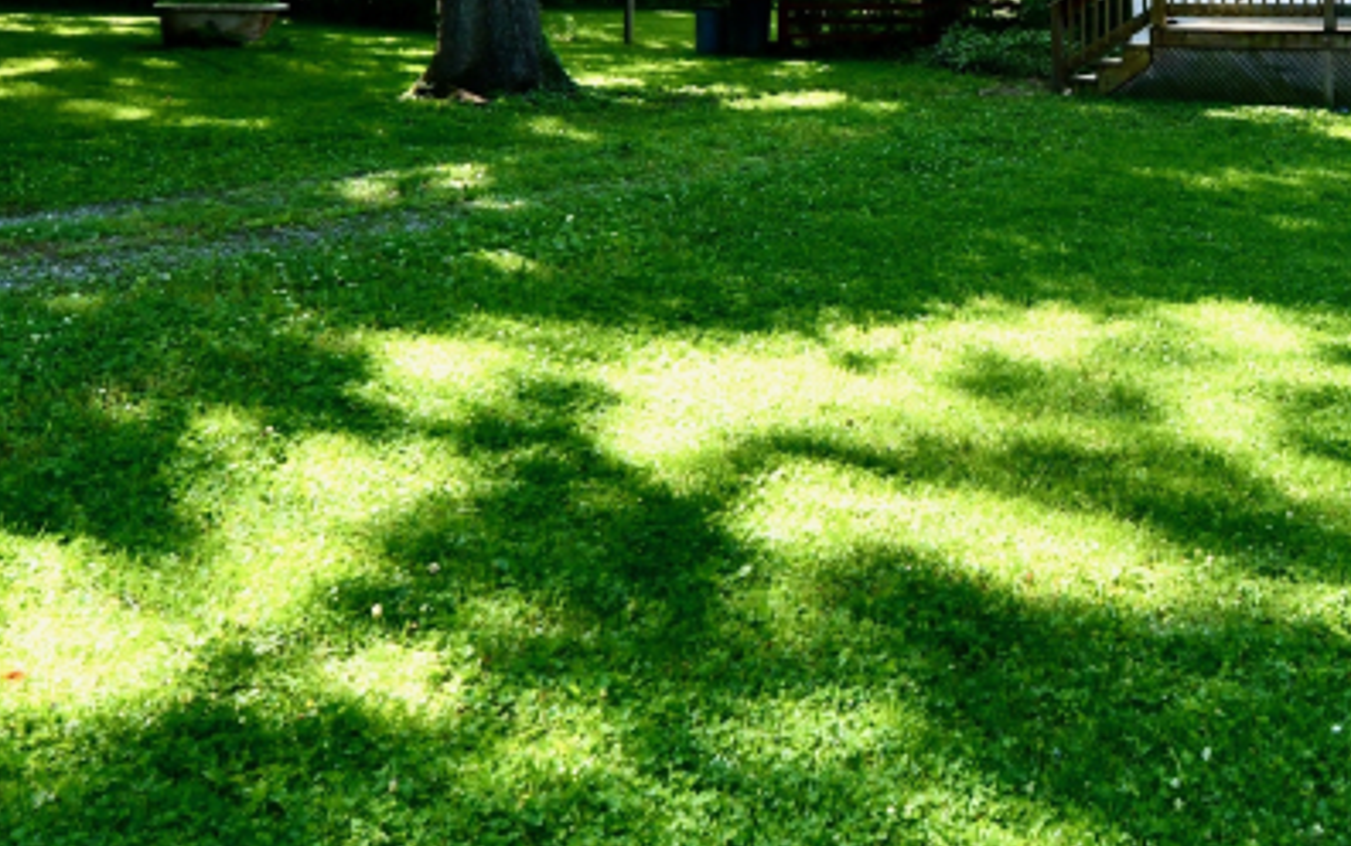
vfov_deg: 40.5
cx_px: 969
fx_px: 995
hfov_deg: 65.3
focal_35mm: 27
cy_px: 3
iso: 640
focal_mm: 14
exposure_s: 1/250
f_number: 8
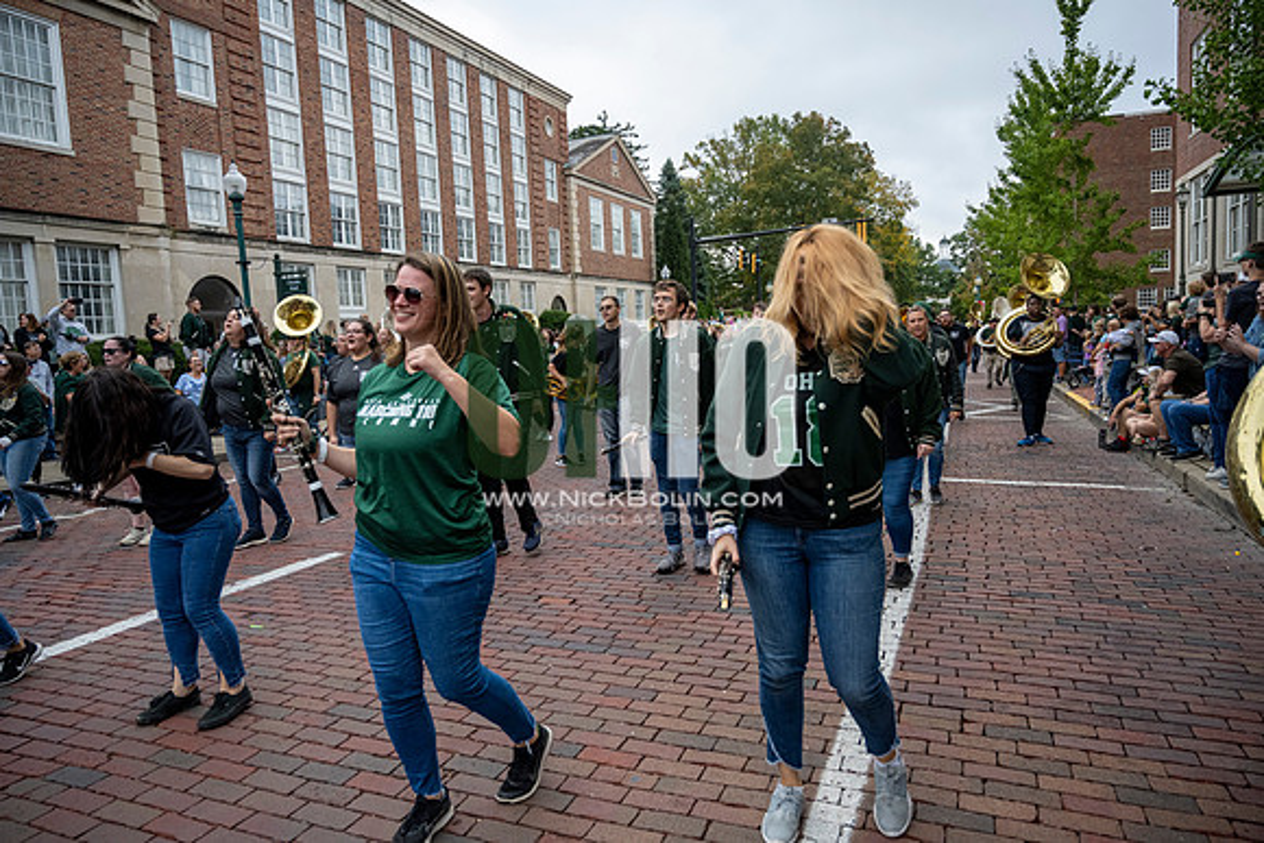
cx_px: 632
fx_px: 843
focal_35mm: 24
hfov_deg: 73.7
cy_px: 422
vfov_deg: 53.2
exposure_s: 1/1600
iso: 1000
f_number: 4
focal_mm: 24
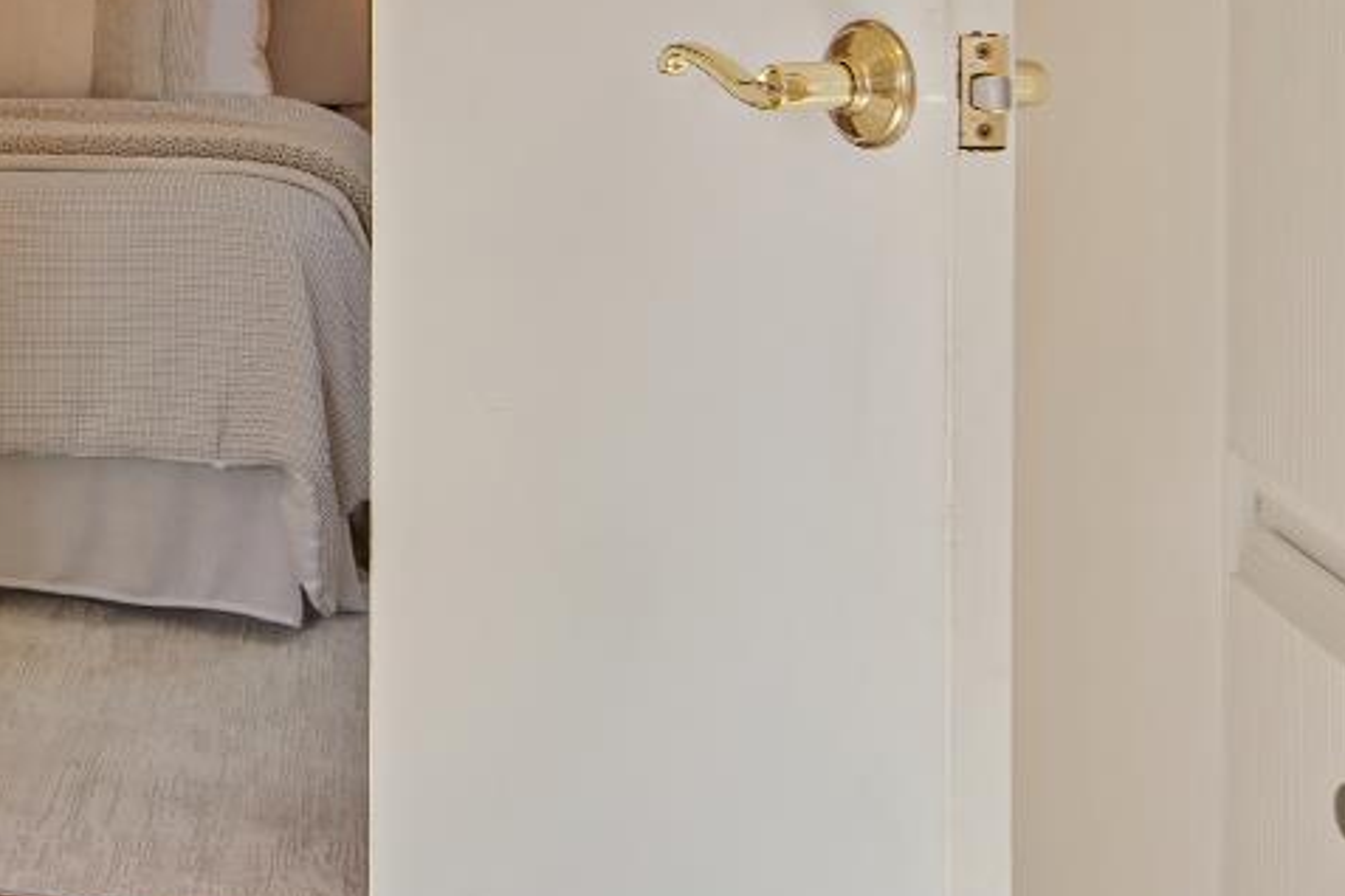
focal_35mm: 66
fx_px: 2466
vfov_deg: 19.8
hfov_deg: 23.7
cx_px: -711
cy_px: -48
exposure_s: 1/100
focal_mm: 14
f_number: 5
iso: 100
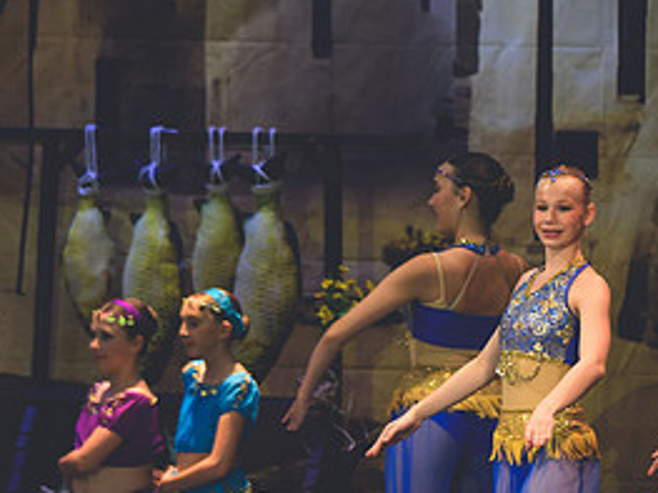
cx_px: 535
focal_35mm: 604
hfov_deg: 3.3
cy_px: 335
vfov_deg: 2.5
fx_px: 11476
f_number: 2.8
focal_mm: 190
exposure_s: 1/500
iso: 1100
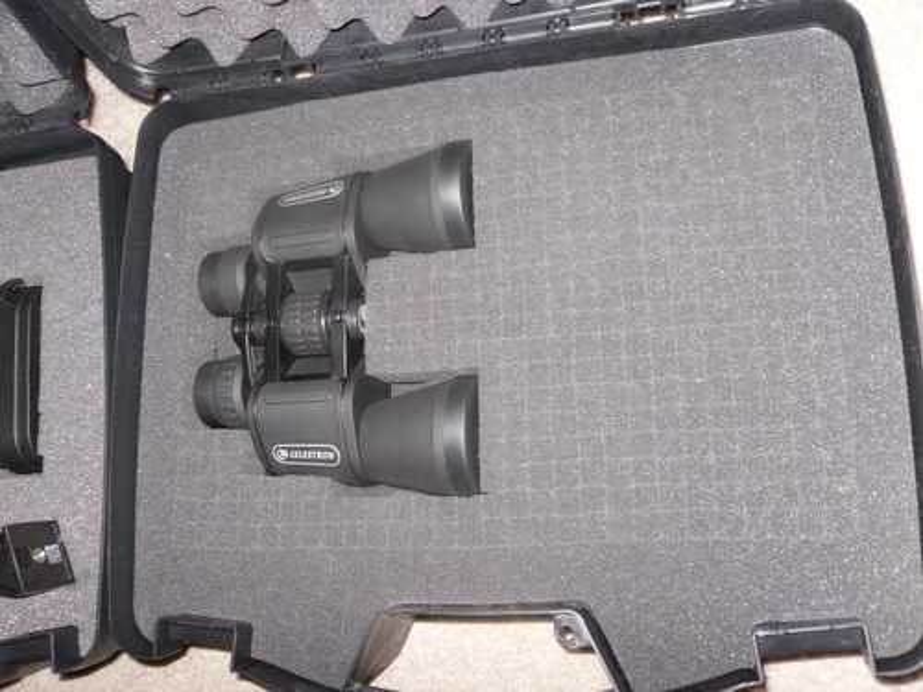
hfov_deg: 52.6
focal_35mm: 35
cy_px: 346
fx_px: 933
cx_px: 462
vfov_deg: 40.7
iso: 80
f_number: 3.5
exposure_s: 1/45
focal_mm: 6.3
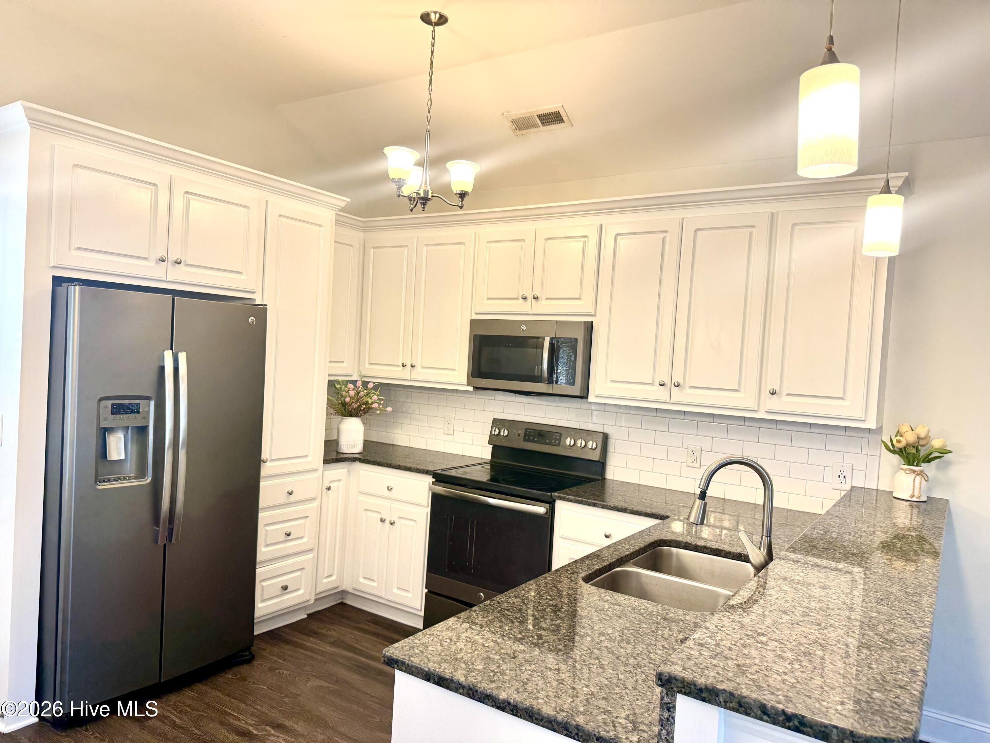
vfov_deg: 56.8
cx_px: 495
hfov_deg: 71.6
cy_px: 372
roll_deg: -3.5
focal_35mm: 24
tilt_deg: -2.4
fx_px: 686
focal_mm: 6.76
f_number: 1.78
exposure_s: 1/120
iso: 160
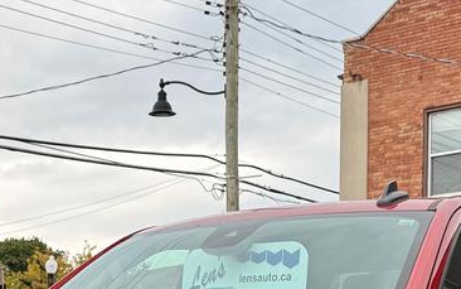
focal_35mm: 89
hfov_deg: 23.3
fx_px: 1119
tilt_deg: -0.7
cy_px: 396
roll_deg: +0.0
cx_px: 188
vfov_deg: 14.0
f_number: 1.78
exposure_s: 1/1812
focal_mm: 6.76
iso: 80
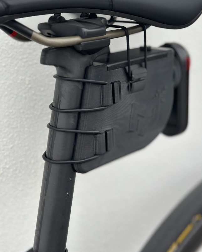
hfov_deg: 25.3
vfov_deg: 31.3
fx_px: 448
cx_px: 120
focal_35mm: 60
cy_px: 95
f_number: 1.78
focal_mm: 6.86
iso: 80
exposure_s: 1/584
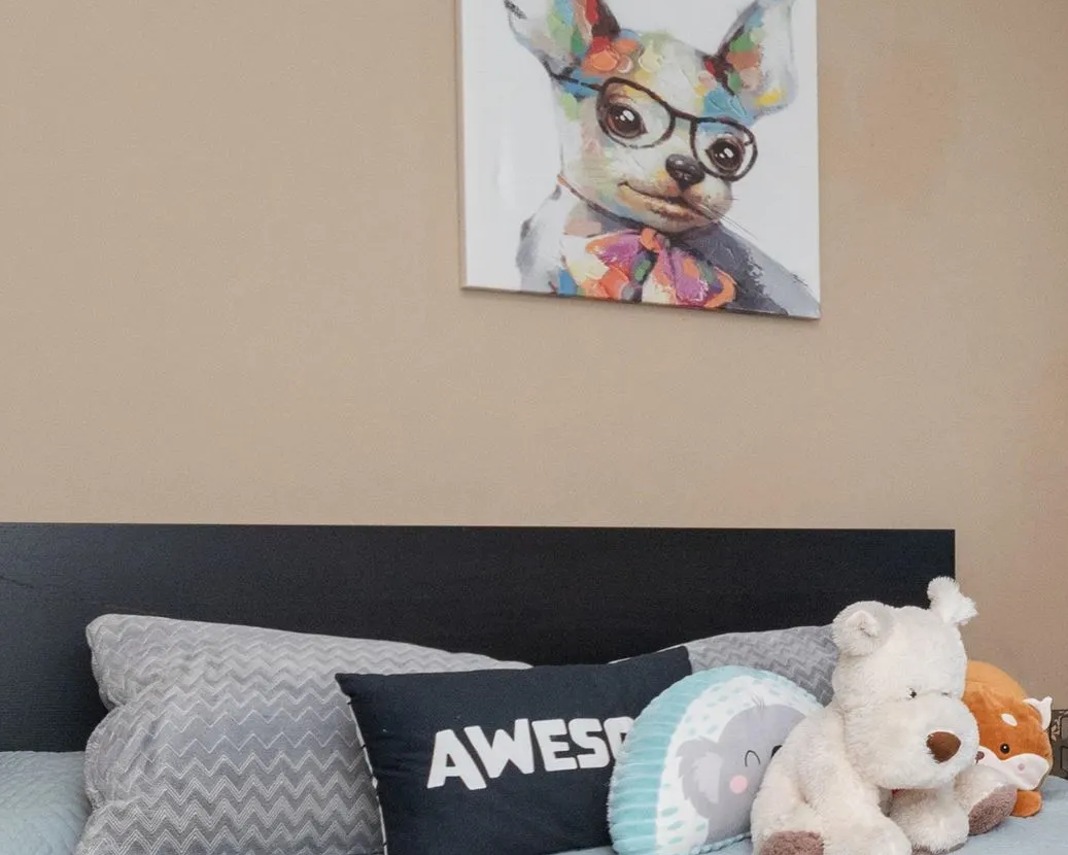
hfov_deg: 29.8
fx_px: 1581
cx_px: 1392
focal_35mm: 50
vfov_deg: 30.1
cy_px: 550
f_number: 9
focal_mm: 12
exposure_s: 1/60
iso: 320
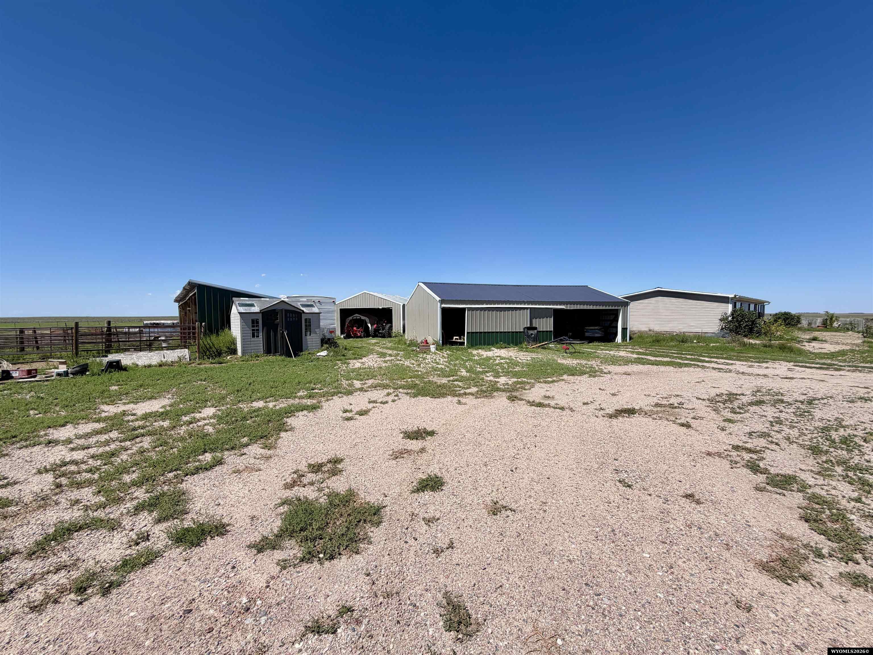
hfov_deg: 102.1
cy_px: 328
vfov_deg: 85.7
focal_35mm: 14
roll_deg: +0.7
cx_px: 436
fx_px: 353
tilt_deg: -2.8
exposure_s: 1/1125
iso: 20
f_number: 2.2
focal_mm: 2.22
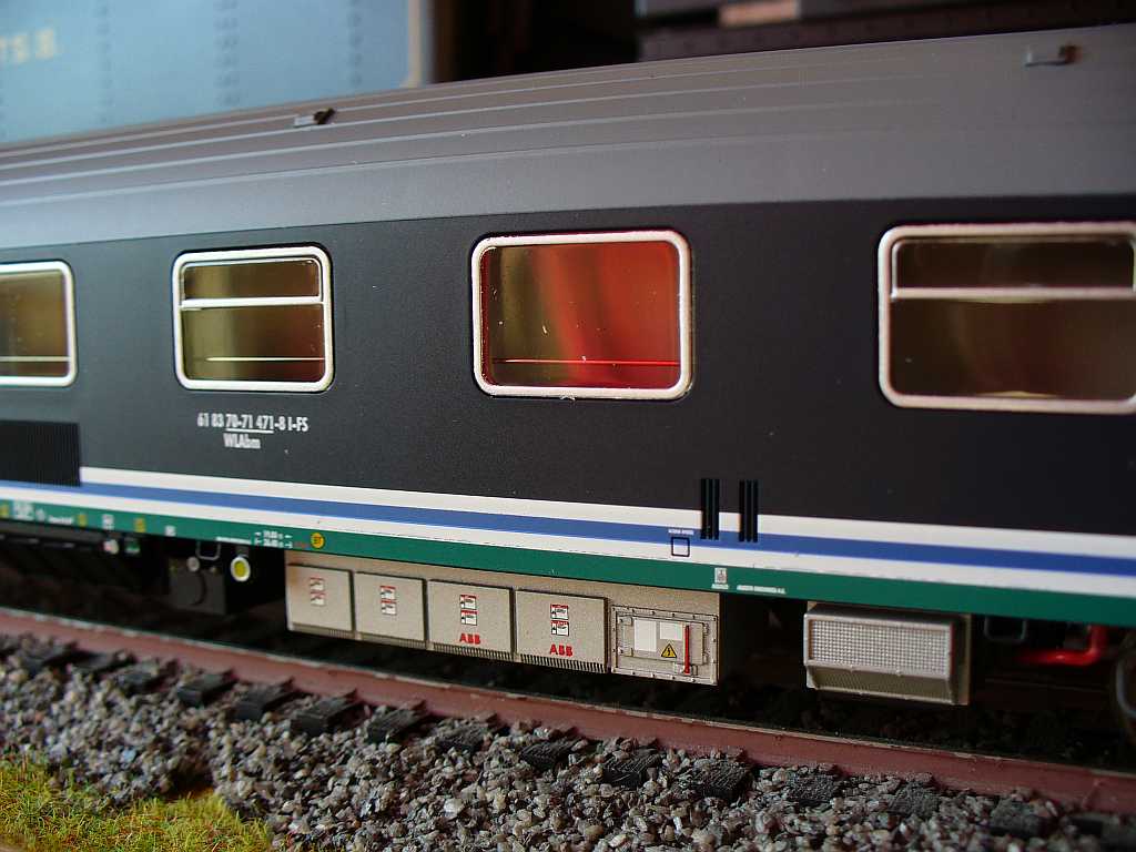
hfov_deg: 50.1
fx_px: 1214
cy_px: 426
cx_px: 568
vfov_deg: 38.7
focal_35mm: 37
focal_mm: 6.1
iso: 100
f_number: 2.8
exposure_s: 1/80
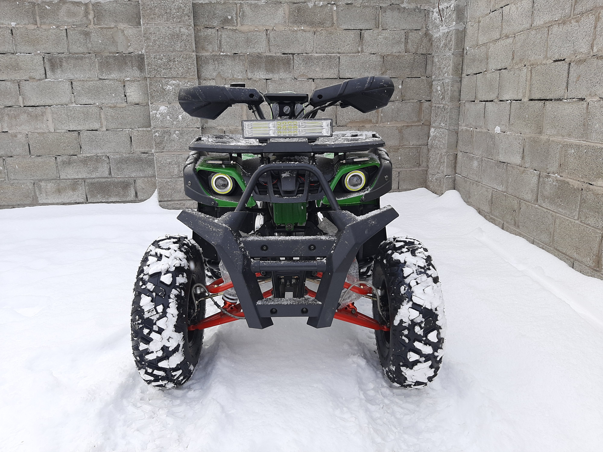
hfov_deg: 65.3
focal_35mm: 27
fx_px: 470
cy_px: 226
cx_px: 302
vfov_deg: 51.4
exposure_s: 1/318
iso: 40
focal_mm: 3.93
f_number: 1.7
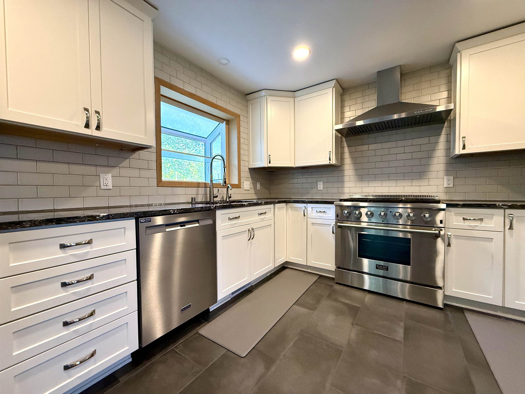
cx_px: 262
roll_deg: +0.4
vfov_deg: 85.7
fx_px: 212
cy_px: 197
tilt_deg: -1.4
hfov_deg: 102.1
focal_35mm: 14
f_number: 2.2
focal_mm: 2.22
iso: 250
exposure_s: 1/120
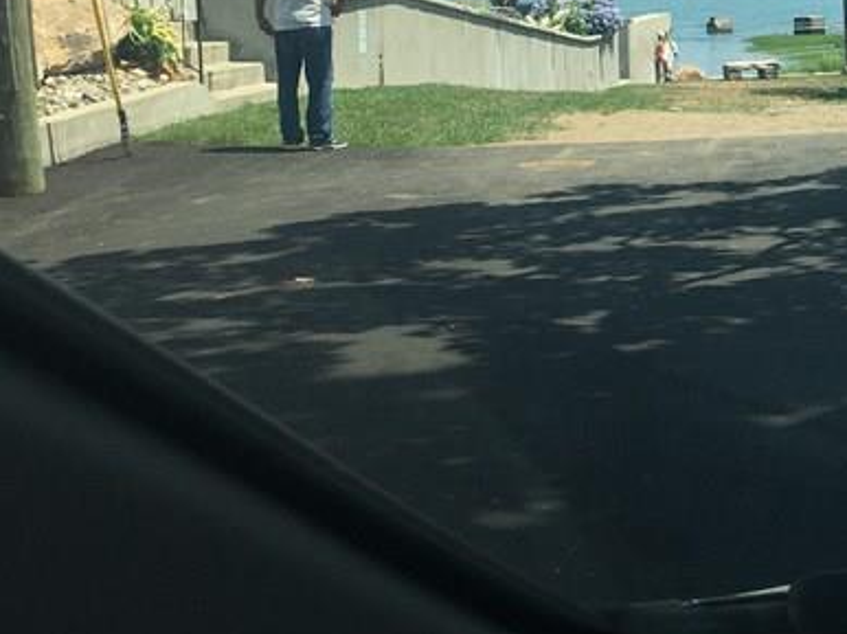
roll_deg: +0.8
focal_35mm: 77
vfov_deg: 19.0
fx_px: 1883
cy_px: 176
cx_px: 876
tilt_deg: -4.8
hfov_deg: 24.1
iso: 25
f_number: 2.2
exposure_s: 1/962
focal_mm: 4.15
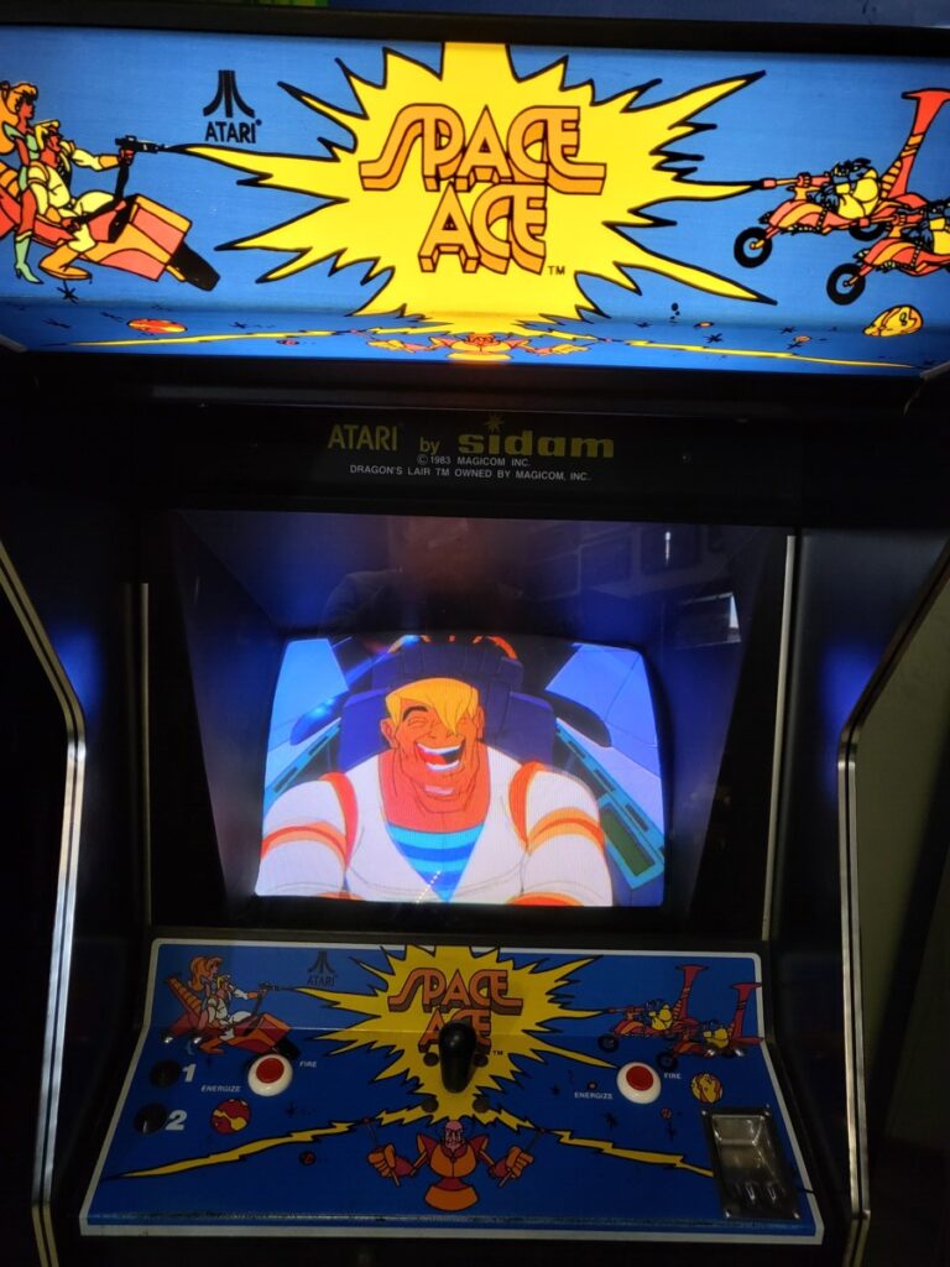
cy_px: 634
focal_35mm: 26
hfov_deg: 53.1
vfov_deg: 67.3
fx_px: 951
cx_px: 475
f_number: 1.8
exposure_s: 1/50
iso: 320
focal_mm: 4.25
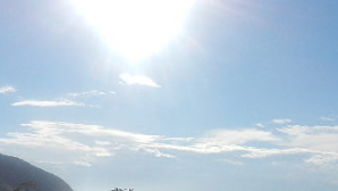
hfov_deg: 38.2
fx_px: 475
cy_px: 175
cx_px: 251
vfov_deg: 22.1
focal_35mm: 53
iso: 160
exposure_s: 1/1250
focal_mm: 4.5
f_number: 7
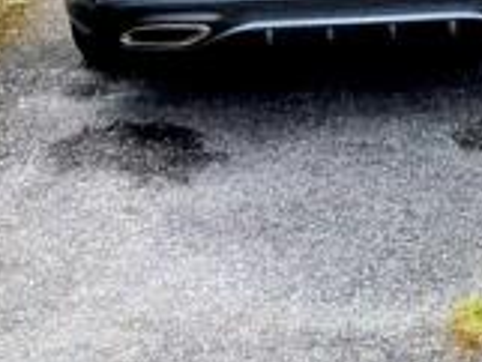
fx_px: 1240
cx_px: 503
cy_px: -289
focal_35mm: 89
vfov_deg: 14.6
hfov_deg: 21.1
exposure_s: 1/2674
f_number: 2.2
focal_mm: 1.83
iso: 51
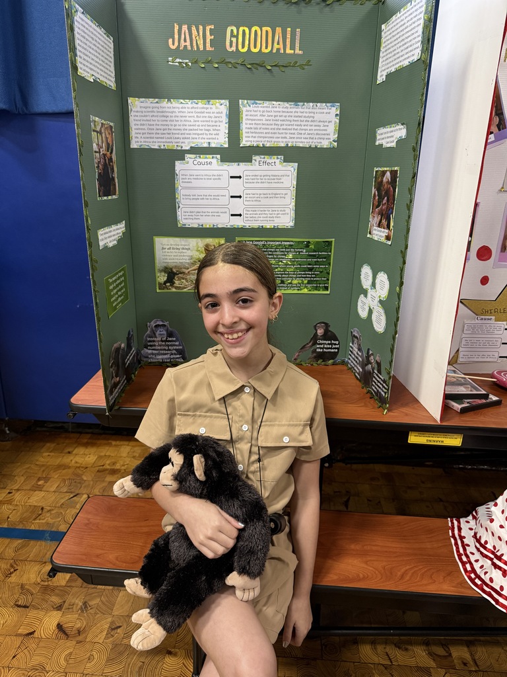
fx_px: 469
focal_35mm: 24
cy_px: 338
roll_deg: -0.8
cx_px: 254
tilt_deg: -18.4
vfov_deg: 71.6
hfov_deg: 56.8
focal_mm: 6.76
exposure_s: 1/60
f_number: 1.78
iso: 320
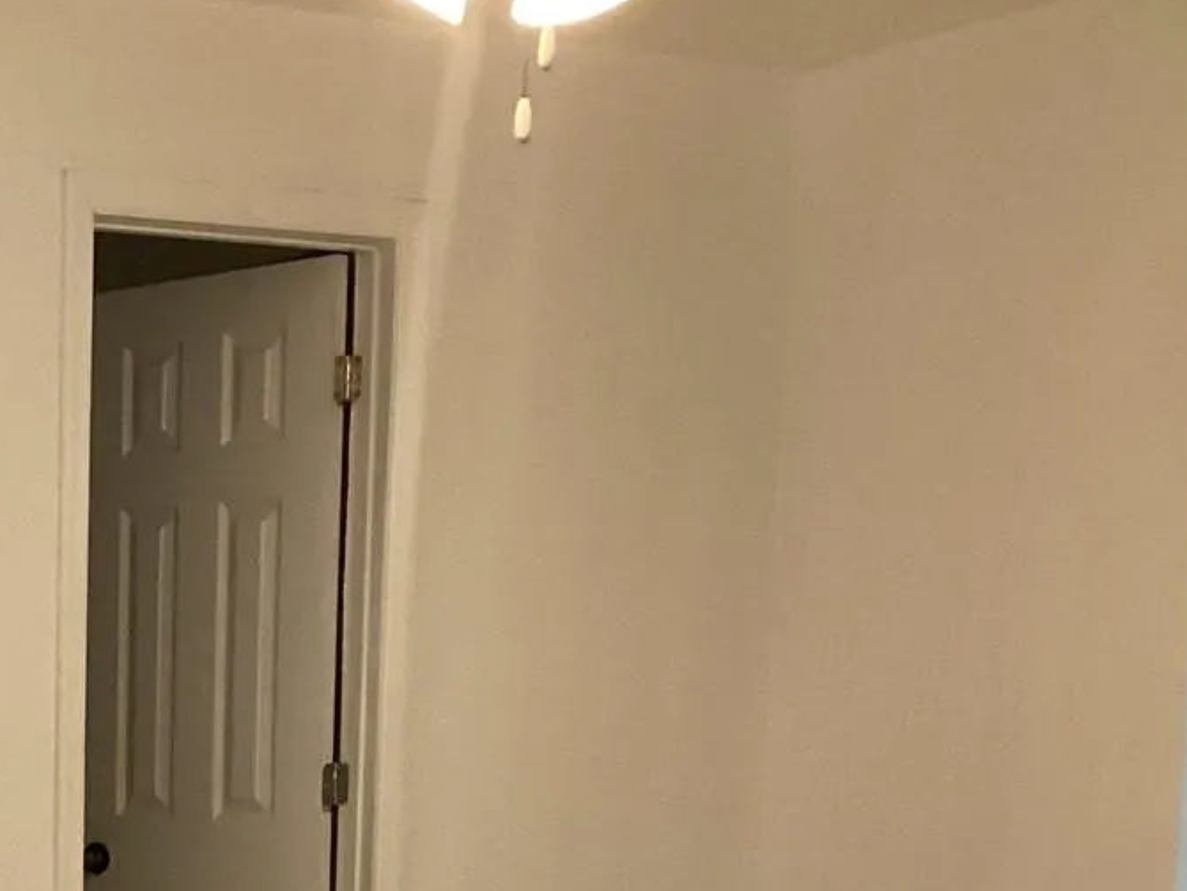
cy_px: 1008
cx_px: -163
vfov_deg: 19.0
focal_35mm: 74
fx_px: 2538
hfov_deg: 24.3
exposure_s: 1/60
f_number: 2.4
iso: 250
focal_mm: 3.3
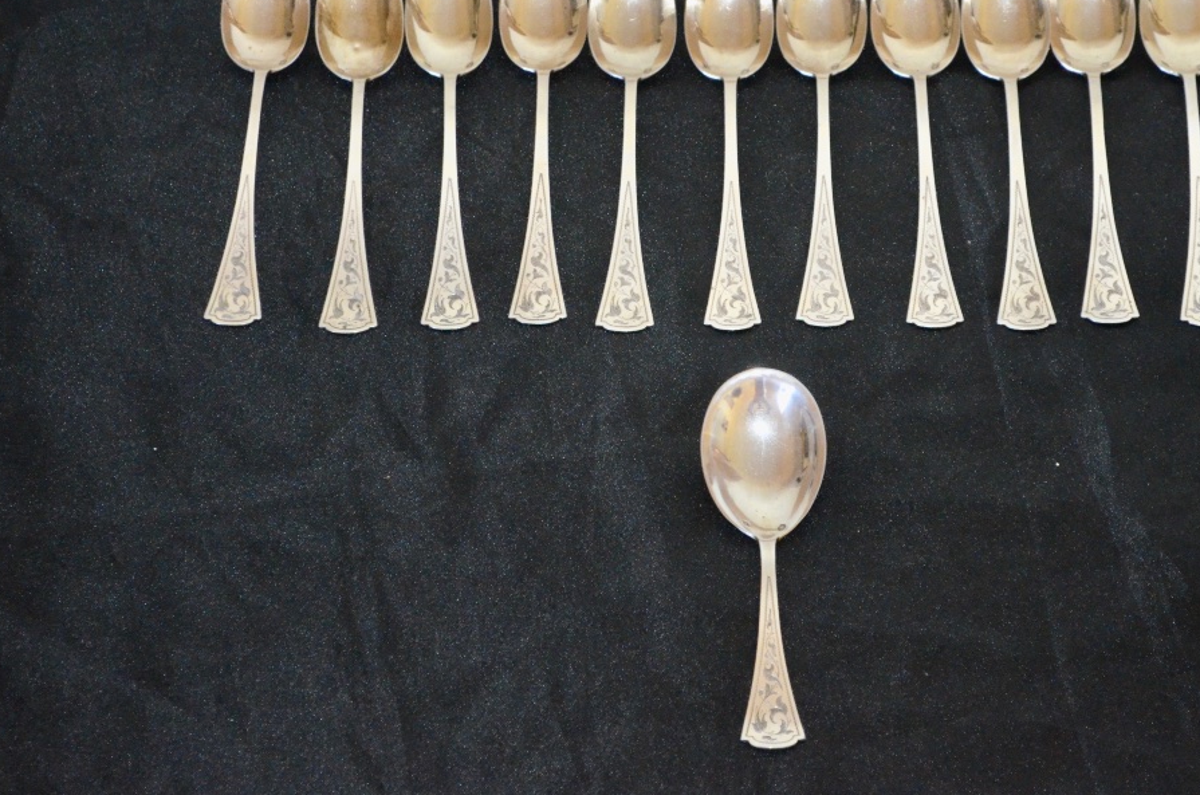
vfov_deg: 12.3
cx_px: 767
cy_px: 301
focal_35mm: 111
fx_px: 3682
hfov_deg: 18.5
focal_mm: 55
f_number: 5.6
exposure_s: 1/60
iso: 3200
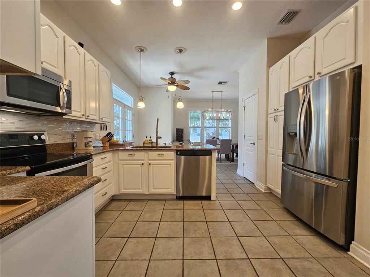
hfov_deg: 106.2
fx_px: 139
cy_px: 138
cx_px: 185
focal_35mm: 13
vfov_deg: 89.9
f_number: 2.2
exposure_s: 1/60
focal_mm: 2.2
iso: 125
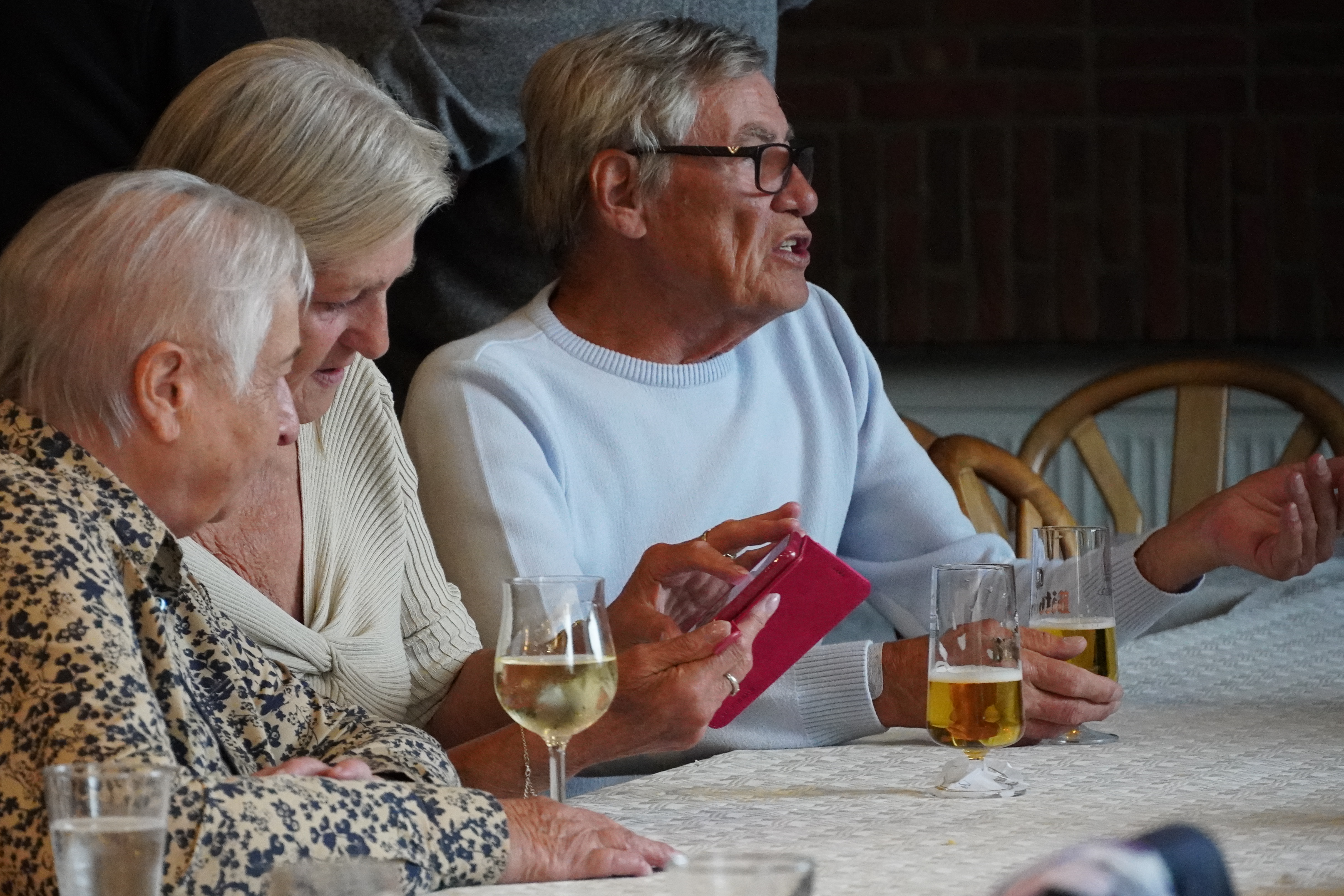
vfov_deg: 6.6
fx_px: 7713
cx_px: 554
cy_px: 492
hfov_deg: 10.0
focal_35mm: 207
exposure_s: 1/160
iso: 6400
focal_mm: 111
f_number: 5.6
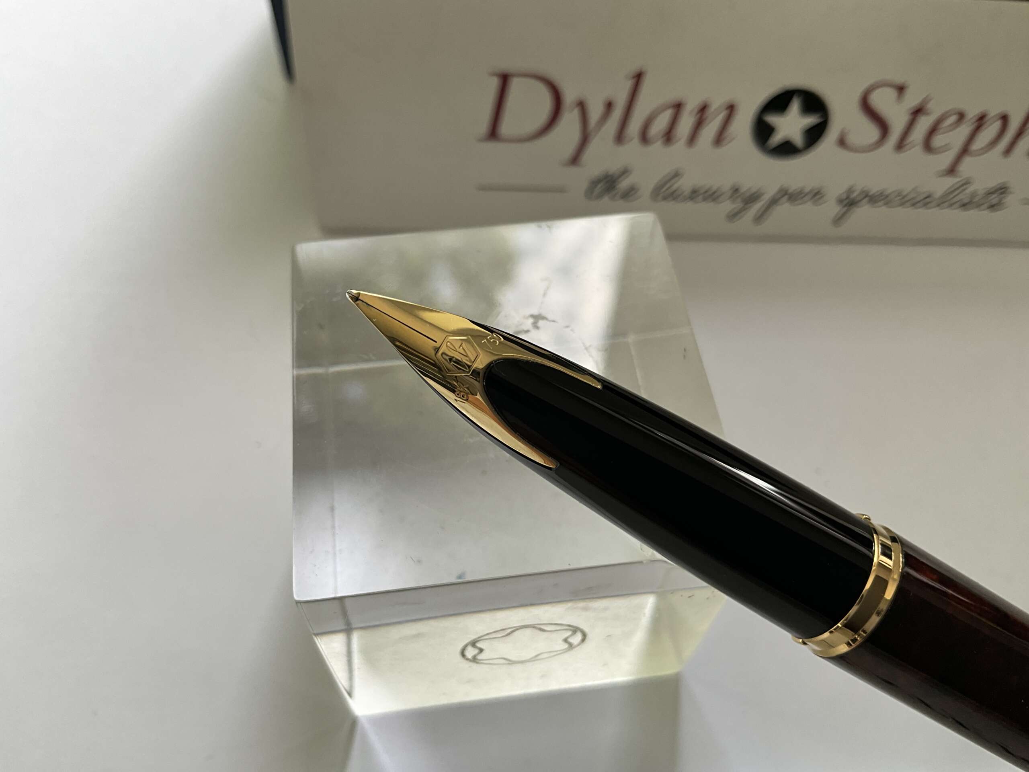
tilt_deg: -58.3
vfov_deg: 48.2
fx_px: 862
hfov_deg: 61.7
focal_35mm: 29
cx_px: 514
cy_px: 386
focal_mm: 3
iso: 32
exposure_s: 1/122
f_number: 1.8
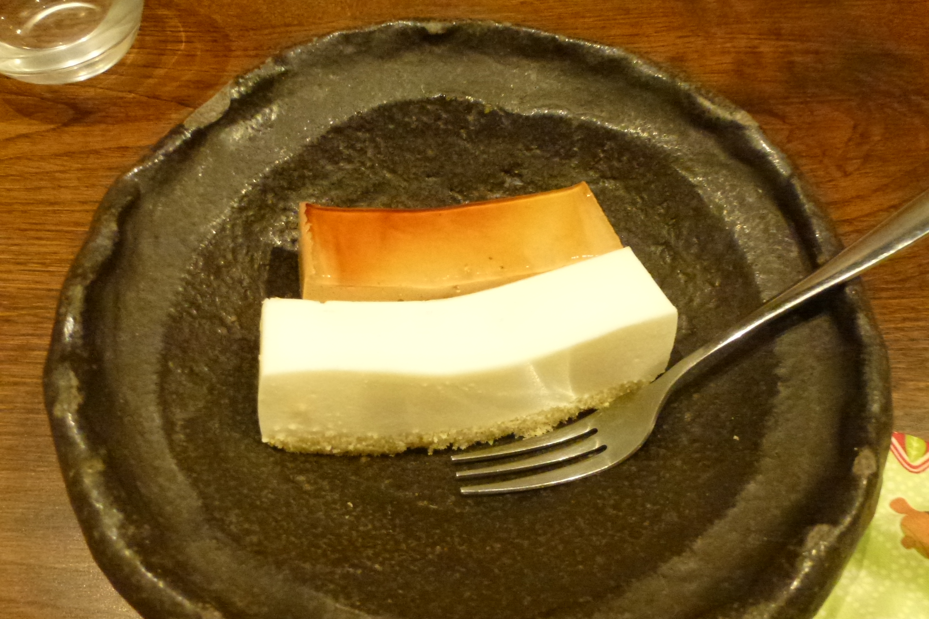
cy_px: 348
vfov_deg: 51.1
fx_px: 645
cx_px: 465
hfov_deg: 71.5
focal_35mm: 25
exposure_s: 1/13
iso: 800
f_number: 3.3
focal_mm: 4.3
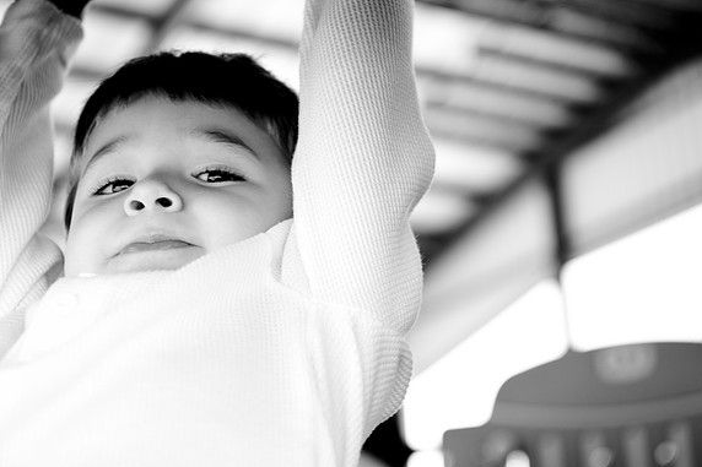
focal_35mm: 71
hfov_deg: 28.5
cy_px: 235
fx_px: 1384
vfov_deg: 19.2
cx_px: 355
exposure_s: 1/125
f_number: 5.6
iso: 200
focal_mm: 70
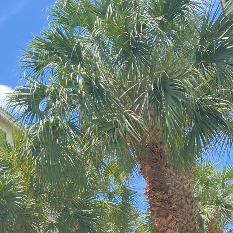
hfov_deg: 21.1
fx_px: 571
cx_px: -62
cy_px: 254
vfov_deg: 21.9
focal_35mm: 75
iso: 32
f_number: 1.8
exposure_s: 1/573
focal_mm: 4.25
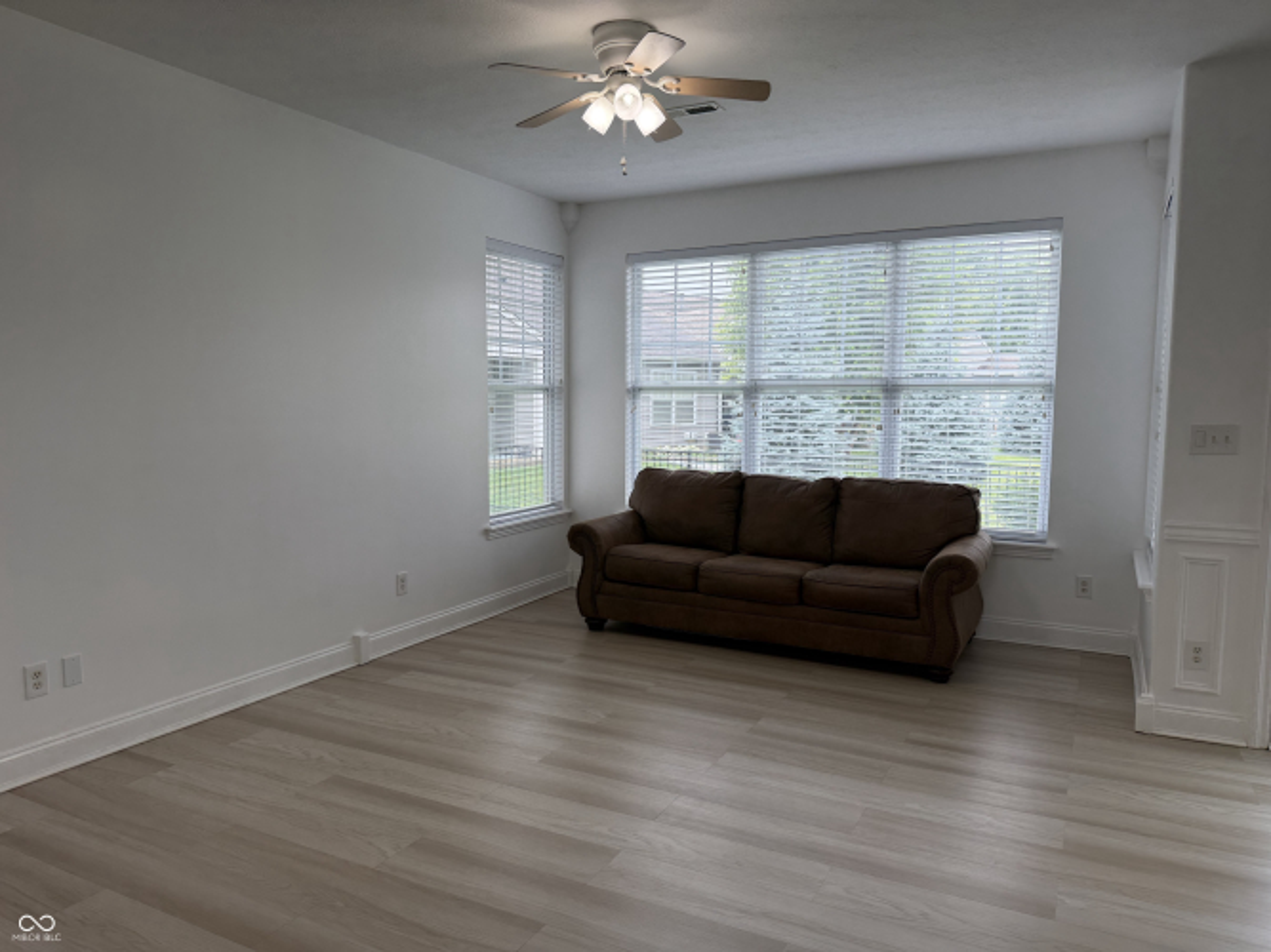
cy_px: 476
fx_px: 881
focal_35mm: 24
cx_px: 636
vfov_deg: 56.8
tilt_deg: -5.8
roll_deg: +0.0
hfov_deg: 71.6
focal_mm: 6.76
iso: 64
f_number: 1.78
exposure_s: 1/195
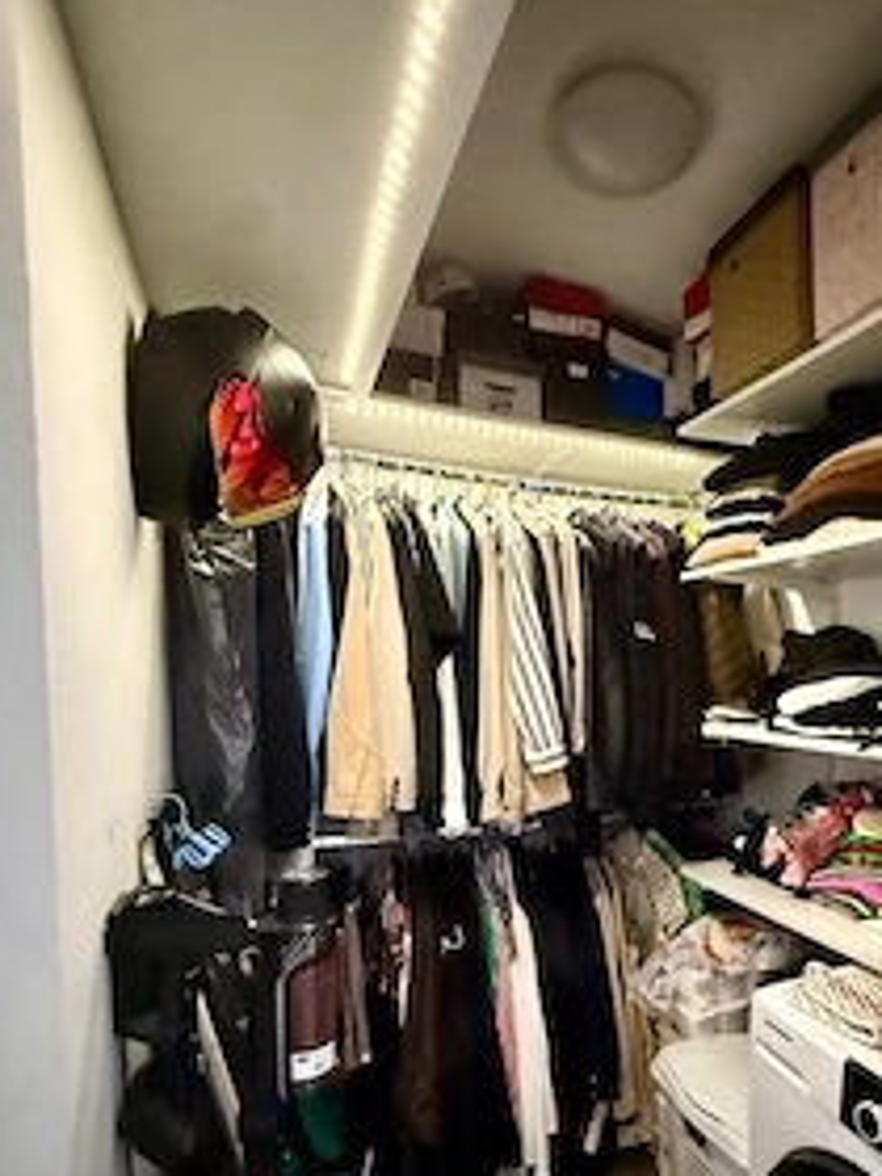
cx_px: 605
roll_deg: -0.1
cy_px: 718
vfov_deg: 80.6
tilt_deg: -2.5
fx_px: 679
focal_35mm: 20
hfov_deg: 63.9
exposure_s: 1/40
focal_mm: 2.22
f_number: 2.2
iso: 1600
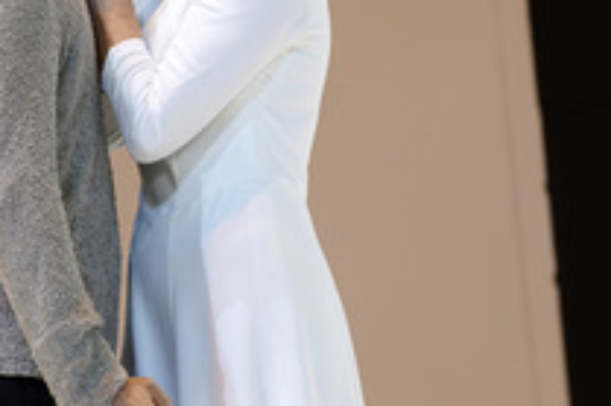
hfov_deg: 4.8
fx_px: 7326
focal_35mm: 432
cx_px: 206
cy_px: 79
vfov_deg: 3.2
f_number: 4.5
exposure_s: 1/100
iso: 640
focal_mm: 200
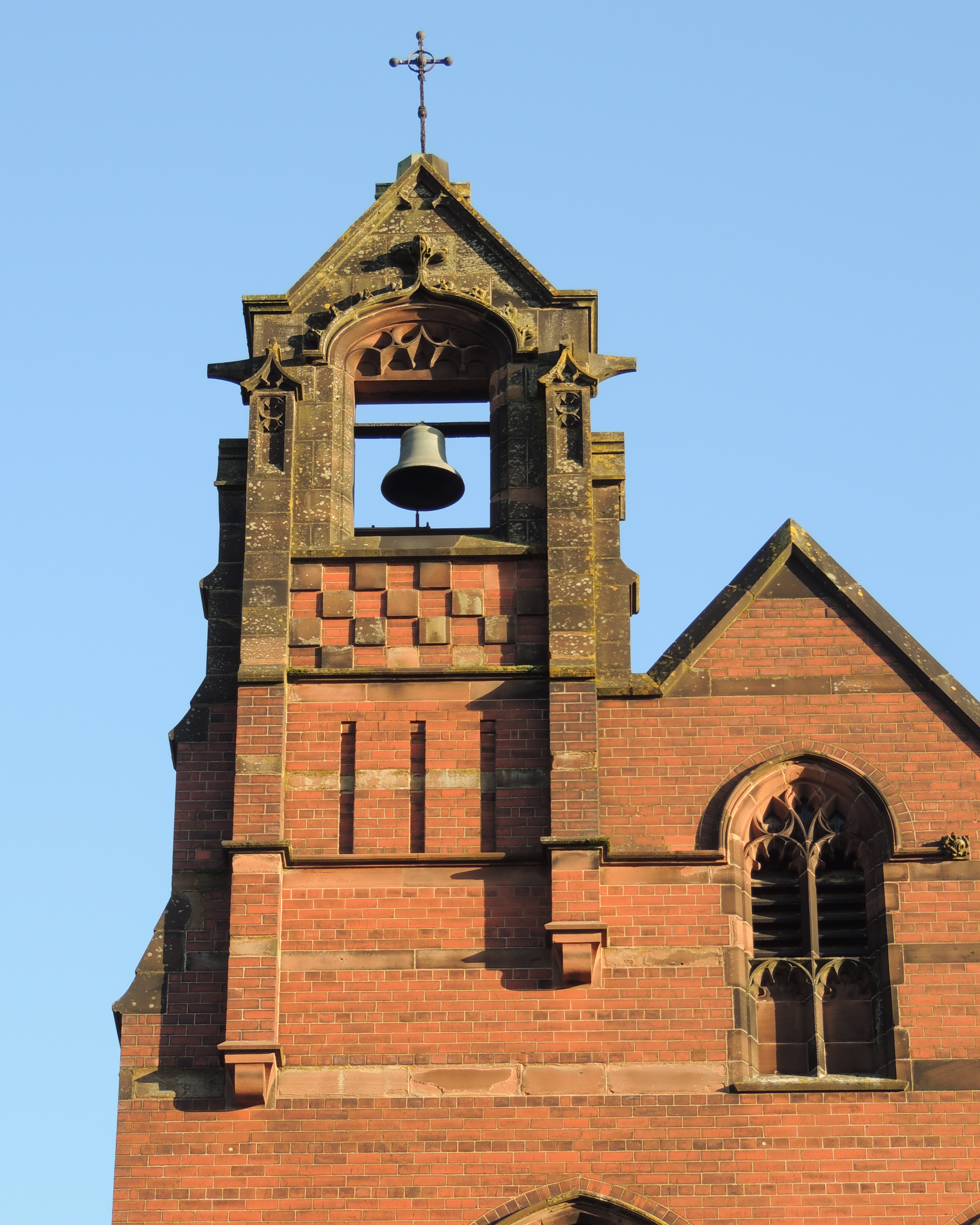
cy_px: 642
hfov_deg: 14.0
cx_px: 488
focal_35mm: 110
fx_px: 3988
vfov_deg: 17.5
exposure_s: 1/160
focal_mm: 18.7
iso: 100
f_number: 4.2
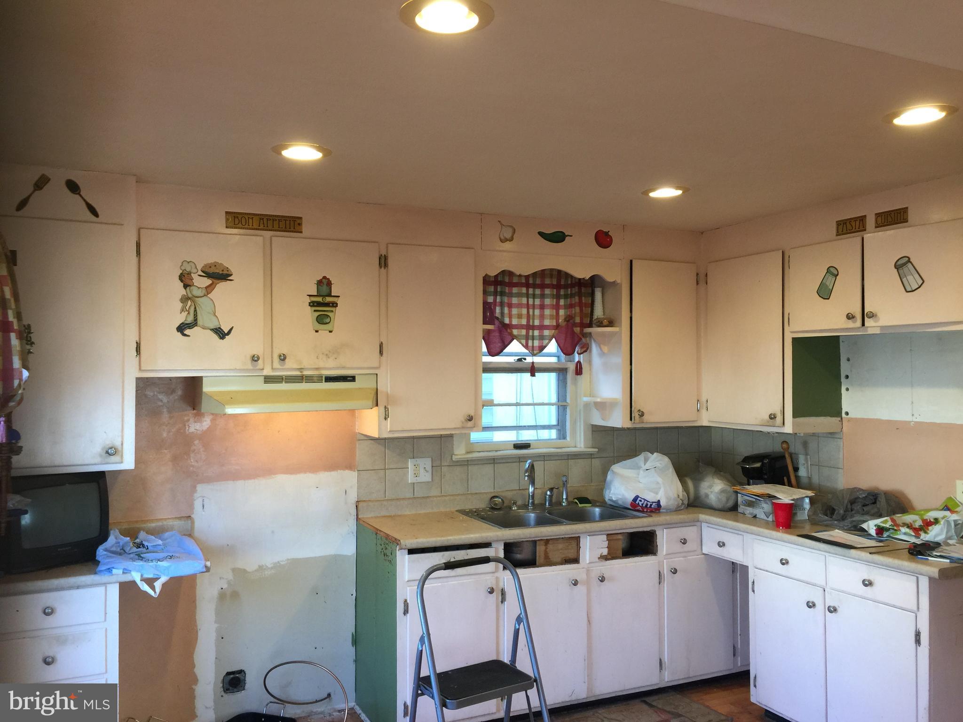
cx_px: 482
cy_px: 361
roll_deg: -0.9
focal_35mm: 29
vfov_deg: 48.2
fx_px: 807
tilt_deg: +2.0
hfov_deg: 61.7
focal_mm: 4.15
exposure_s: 1/30
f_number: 2.2
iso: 40
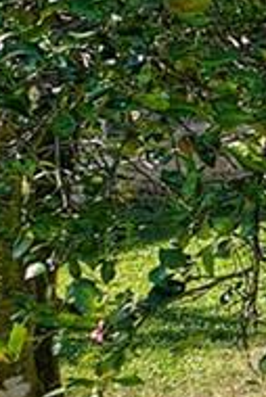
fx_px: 1394
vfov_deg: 15.8
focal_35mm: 126
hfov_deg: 6.4
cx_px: 1309
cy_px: -29
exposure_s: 1/400
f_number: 4.5
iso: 100
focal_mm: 10
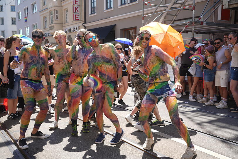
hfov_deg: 54.4
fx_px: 231
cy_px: 80
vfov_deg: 37.9
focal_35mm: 35
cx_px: 119
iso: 50
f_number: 5.6
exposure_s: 1/80
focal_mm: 35
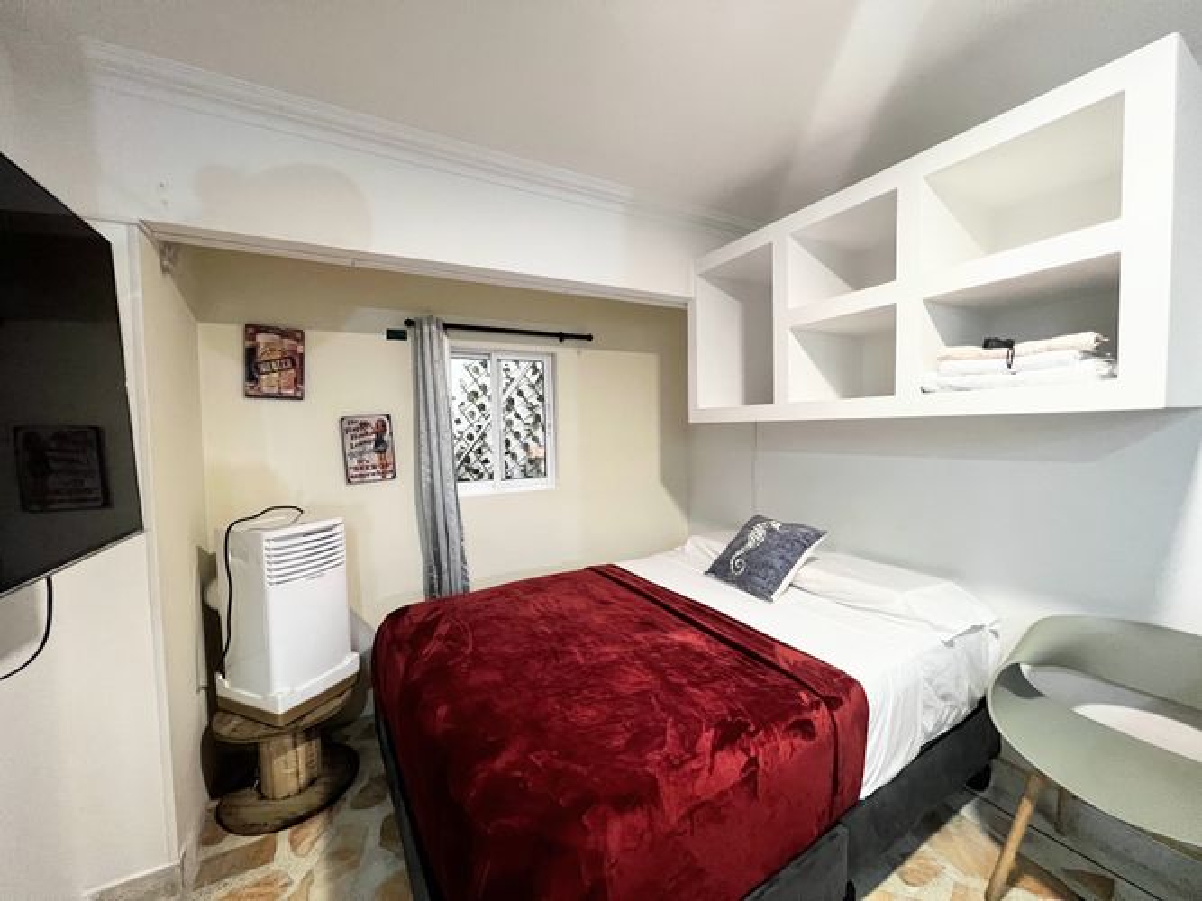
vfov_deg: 89.9
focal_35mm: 13
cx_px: 601
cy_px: 450
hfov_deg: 106.2
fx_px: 451
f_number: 1.8
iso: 500
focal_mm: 1.57
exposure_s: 1/60
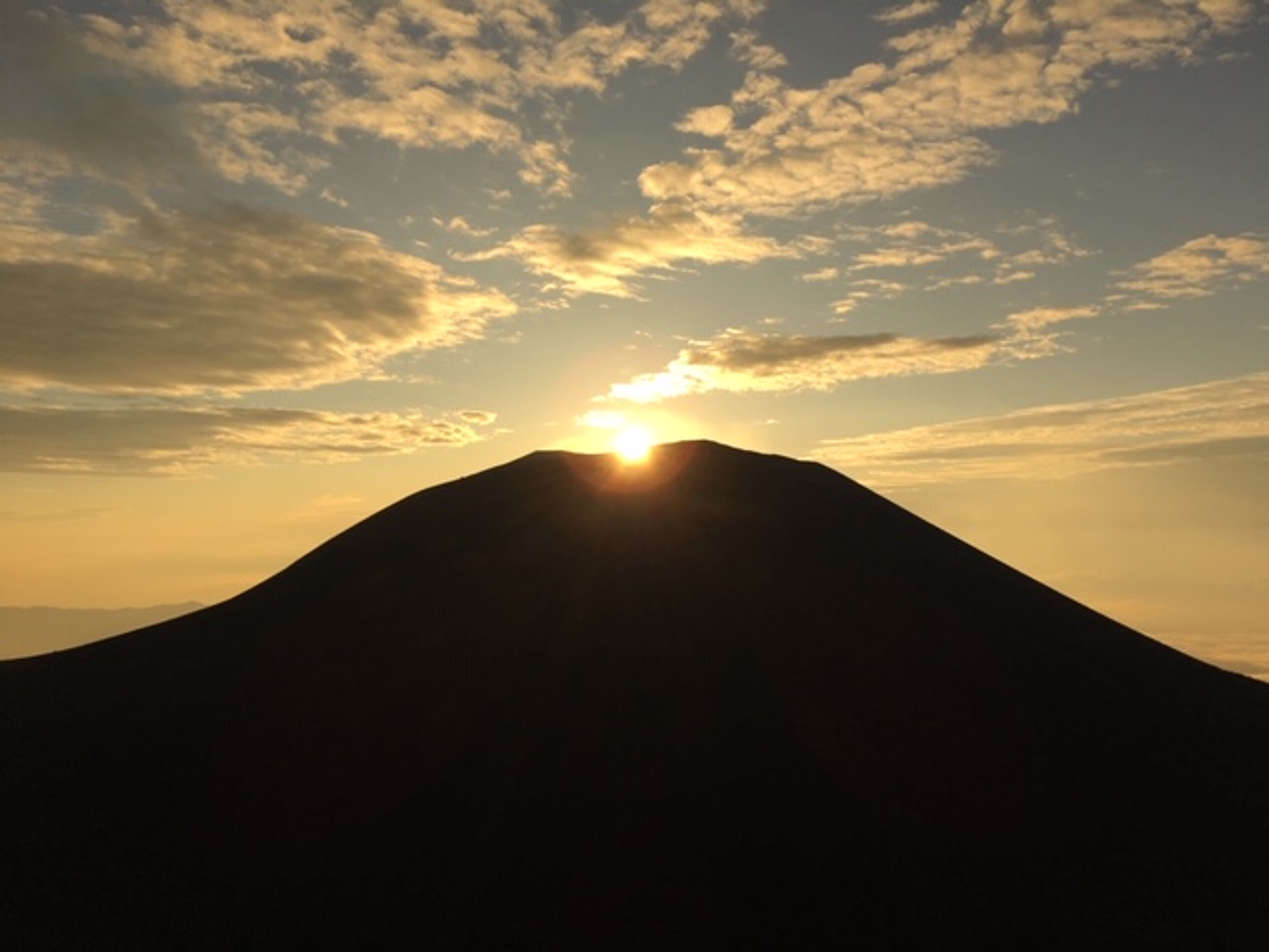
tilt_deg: +5.3
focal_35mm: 29
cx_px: 634
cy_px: 476
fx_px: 1063
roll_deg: -1.5
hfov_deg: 61.7
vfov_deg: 48.2
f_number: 2.2
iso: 25
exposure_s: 1/2959
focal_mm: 4.15
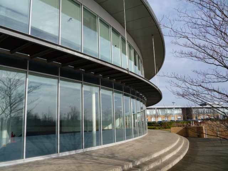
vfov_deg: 46.8
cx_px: 114
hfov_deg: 60.0
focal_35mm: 30
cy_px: 86
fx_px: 198
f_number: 5
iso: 100
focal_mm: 5.2
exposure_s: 1/400
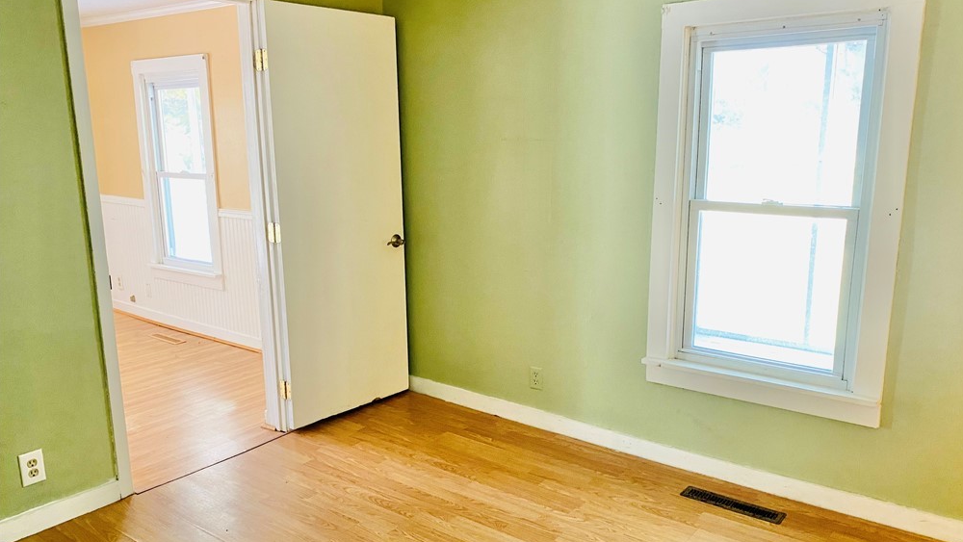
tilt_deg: -11.1
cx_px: 491
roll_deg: +1.3
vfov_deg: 40.2
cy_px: 284
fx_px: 741
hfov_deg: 66.0
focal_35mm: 29
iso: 250
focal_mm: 4.25
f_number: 1.8
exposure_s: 1/60
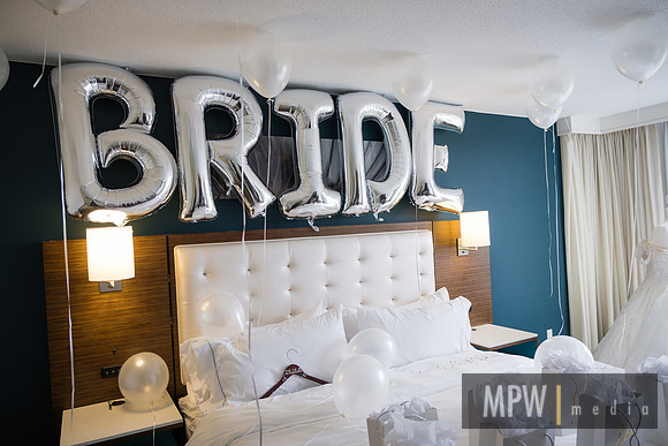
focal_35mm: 24
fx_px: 445
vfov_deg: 53.2
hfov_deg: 73.7
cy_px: 223
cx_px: 334
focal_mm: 16
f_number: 2.8
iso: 400
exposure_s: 1/125
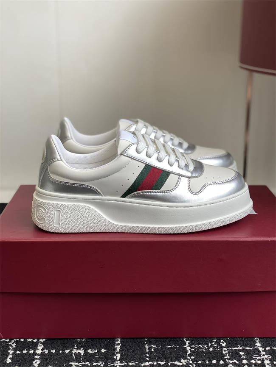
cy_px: 184
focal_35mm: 52
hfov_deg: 28.0
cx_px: 138
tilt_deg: -16.2
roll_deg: -0.2
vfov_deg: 36.8
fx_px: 553
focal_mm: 6
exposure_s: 1/151
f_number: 2
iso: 20
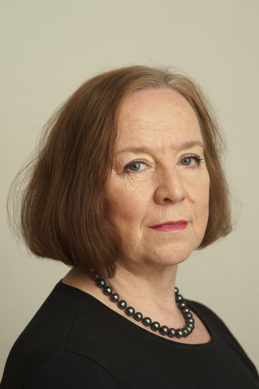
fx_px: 378
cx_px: 130
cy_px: 194
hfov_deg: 37.8
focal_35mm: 35
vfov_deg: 54.5
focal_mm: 35
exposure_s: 1/30
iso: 1600
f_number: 5.6
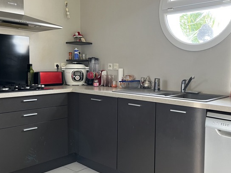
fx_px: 254
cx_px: 129
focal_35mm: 38
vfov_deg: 37.8
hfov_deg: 48.8
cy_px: 85
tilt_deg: -5.0
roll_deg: -1.3
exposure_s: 1/77
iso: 125
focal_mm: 5.1
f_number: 1.6
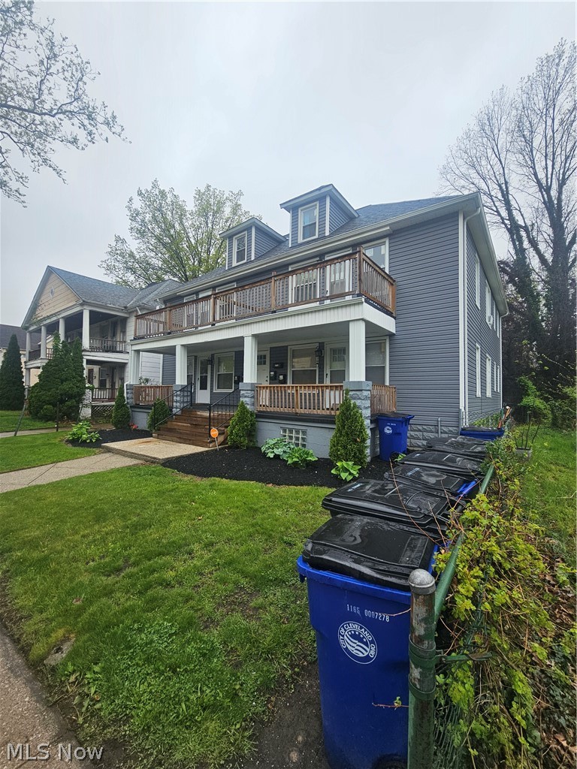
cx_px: 288
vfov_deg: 106.2
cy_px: 384
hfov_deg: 89.9
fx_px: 289
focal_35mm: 13
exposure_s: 1/1108
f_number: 2.2
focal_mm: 2.2
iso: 50
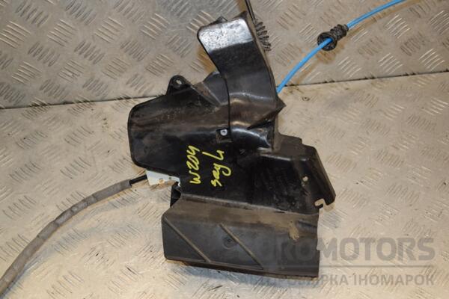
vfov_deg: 25.8
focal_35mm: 52
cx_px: 224
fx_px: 655
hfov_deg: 37.9
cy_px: 150
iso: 800
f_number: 6.3
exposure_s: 1/200
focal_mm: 35
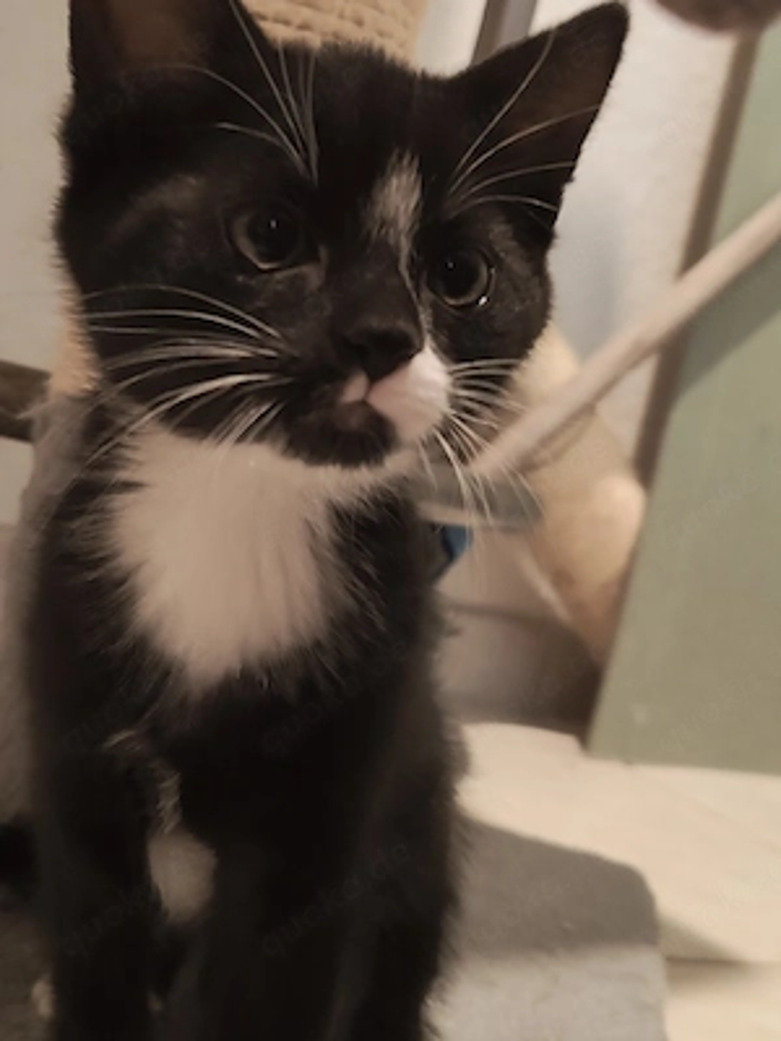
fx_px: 1504
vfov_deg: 38.2
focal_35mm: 50
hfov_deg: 29.1
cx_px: 390
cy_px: 520
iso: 2030
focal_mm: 5.56
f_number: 1.88
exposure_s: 1/25.1
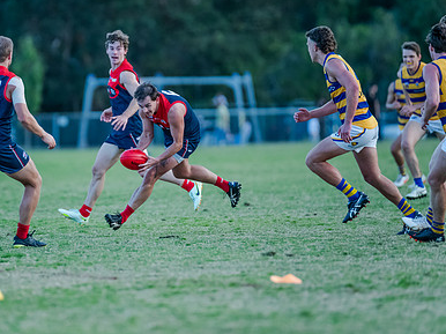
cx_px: 131
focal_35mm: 436
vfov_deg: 3.4
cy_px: 143
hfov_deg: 4.5
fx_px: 5614
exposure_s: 1/1600
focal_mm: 300
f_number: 2.8
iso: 1800
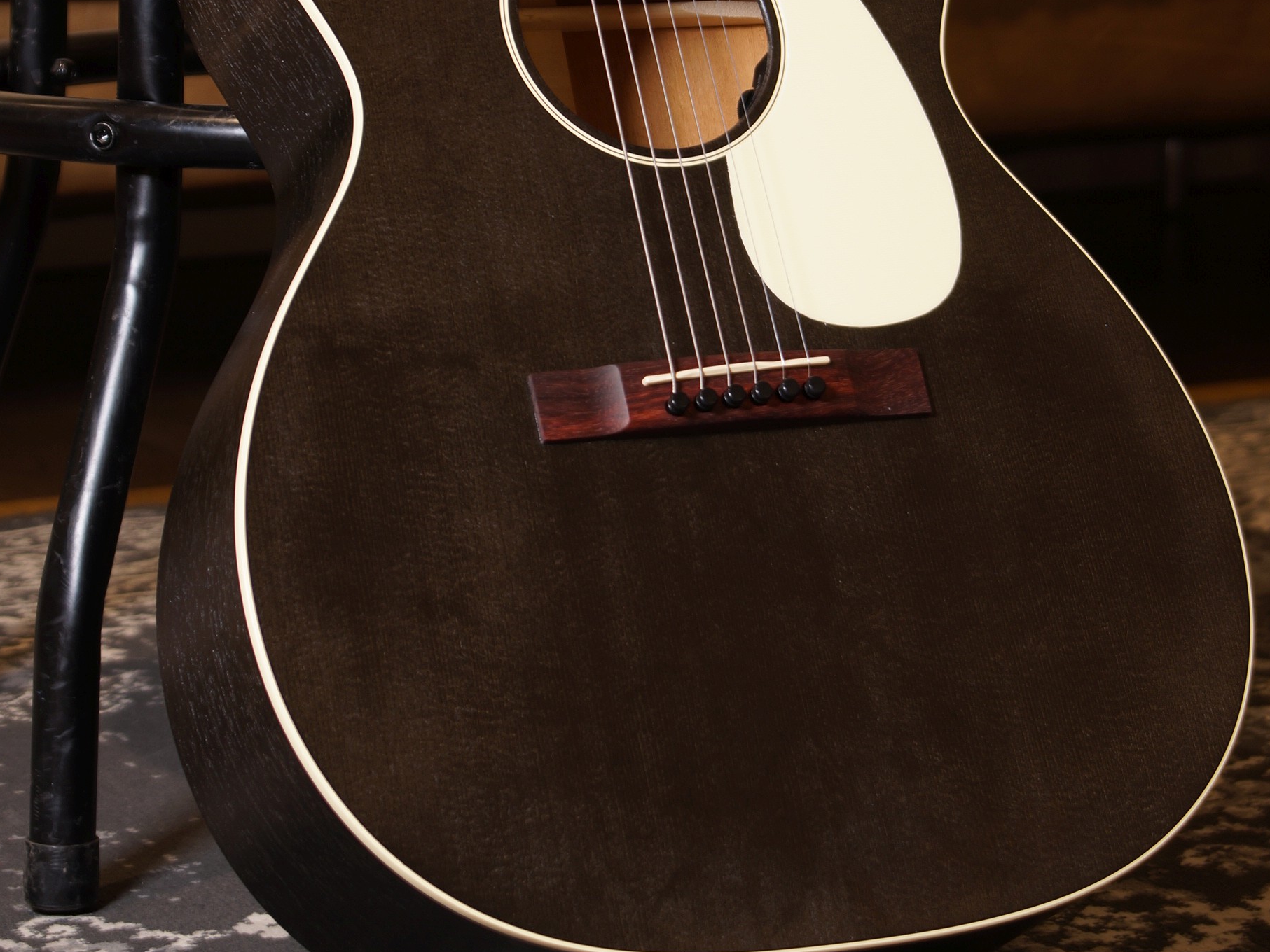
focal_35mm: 120
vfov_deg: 12.3
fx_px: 4393
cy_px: 210
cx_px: 635
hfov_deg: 16.5
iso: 100
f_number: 5
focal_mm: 55
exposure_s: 1/15
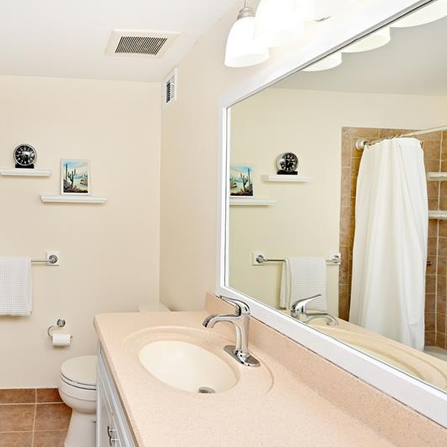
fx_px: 336
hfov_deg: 60.9
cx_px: 80
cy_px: 226
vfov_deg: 67.3
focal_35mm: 23
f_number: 10
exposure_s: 1/60
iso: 320
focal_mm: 14
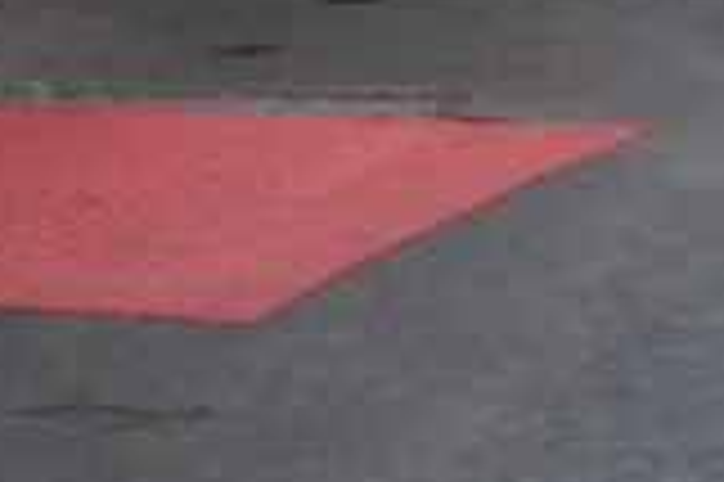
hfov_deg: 5.9
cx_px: 1587
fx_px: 6851
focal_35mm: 341
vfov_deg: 3.9
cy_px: -739
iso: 140
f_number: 4.3
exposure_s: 1/30
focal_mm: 7.8
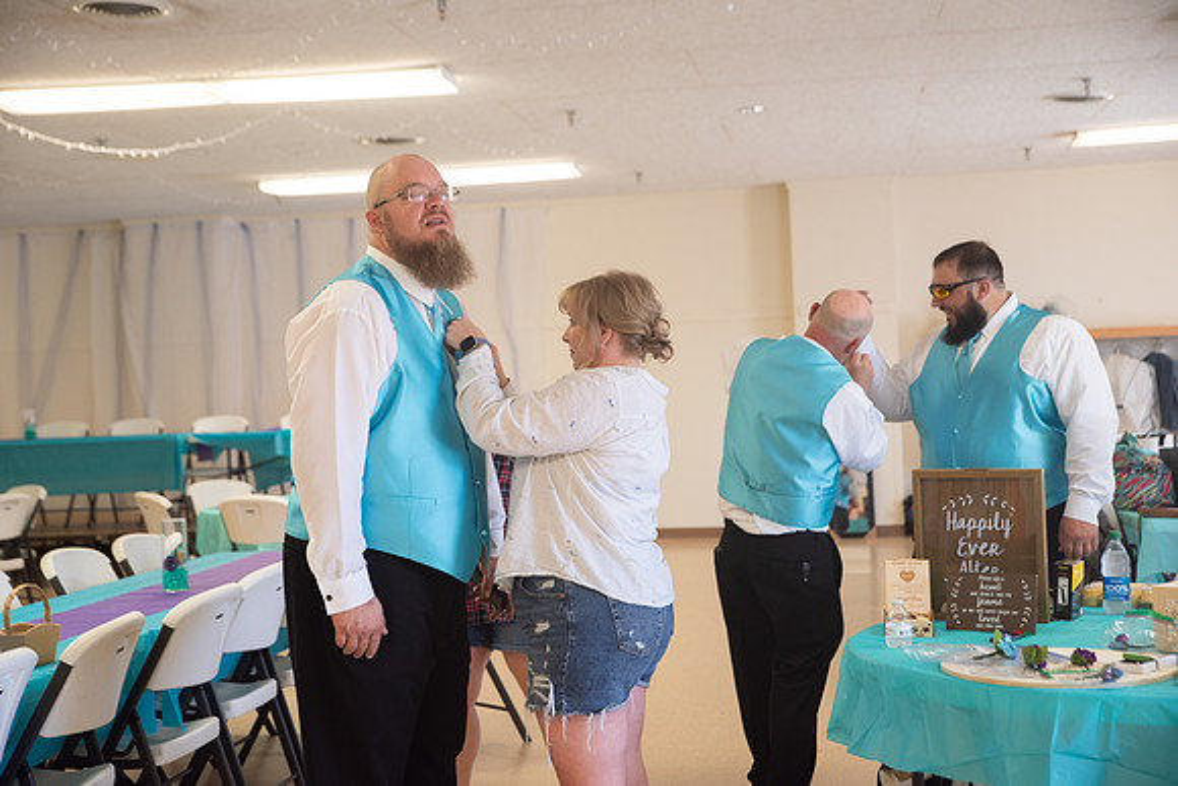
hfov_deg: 36.2
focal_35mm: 55
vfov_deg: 24.6
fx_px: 1800
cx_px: 589
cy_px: 393
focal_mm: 55
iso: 200
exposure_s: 1/160
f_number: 3.5
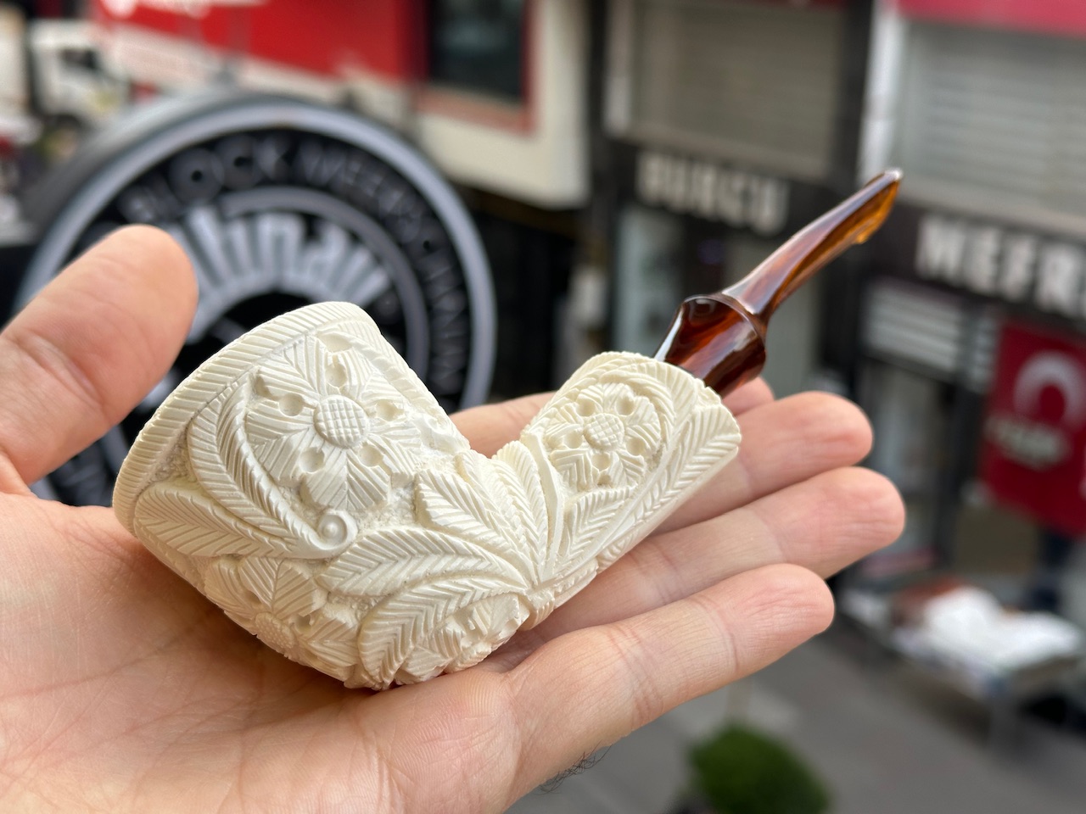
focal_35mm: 48
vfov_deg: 30.3
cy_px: 407
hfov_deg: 39.7
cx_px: 543
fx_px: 1506
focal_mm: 6.86
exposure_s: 1/426
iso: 64
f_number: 1.78
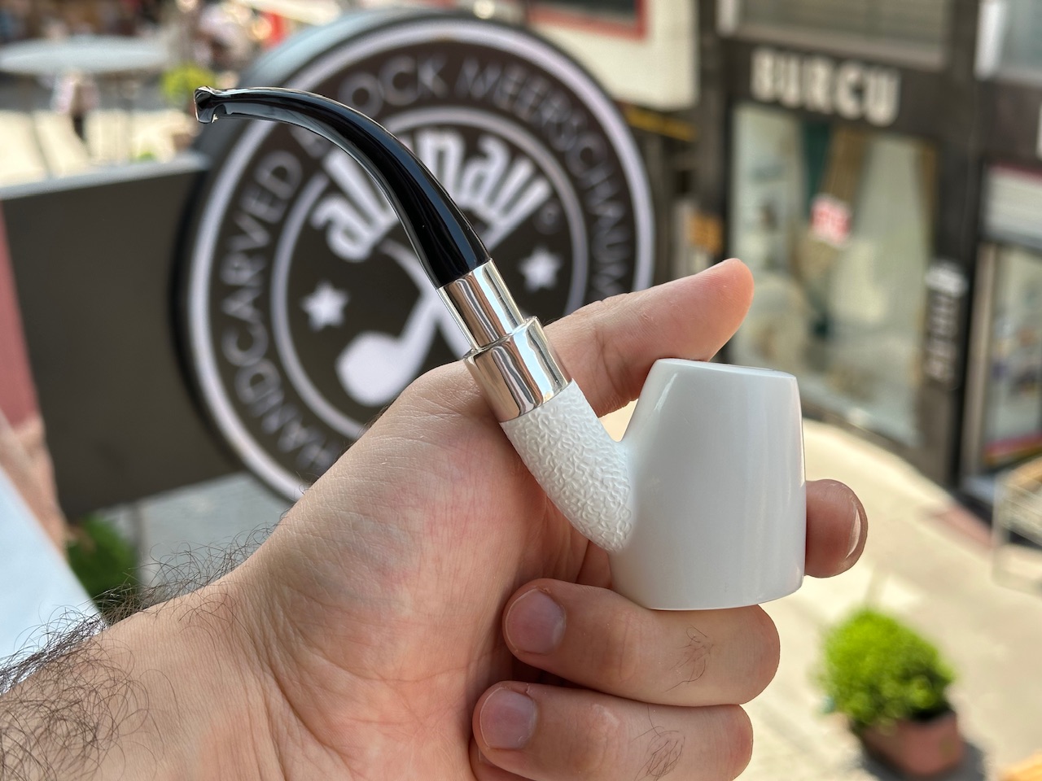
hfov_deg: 39.7
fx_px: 1445
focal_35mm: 48
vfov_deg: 30.3
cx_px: 521
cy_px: 390
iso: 64
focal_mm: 6.86
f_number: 1.78
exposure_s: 1/751
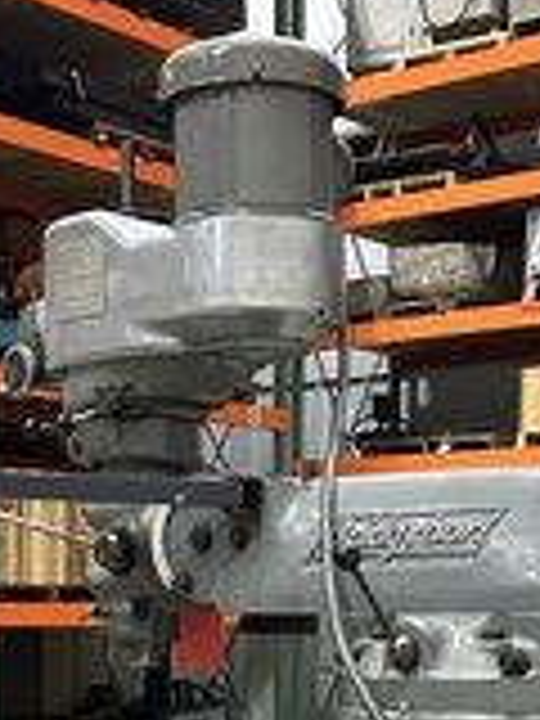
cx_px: 324
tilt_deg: -6.9
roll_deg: +0.0
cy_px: 832
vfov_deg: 23.2
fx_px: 1622
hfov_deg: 18.9
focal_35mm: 78
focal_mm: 5.7
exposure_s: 1/60
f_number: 1.5
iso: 500
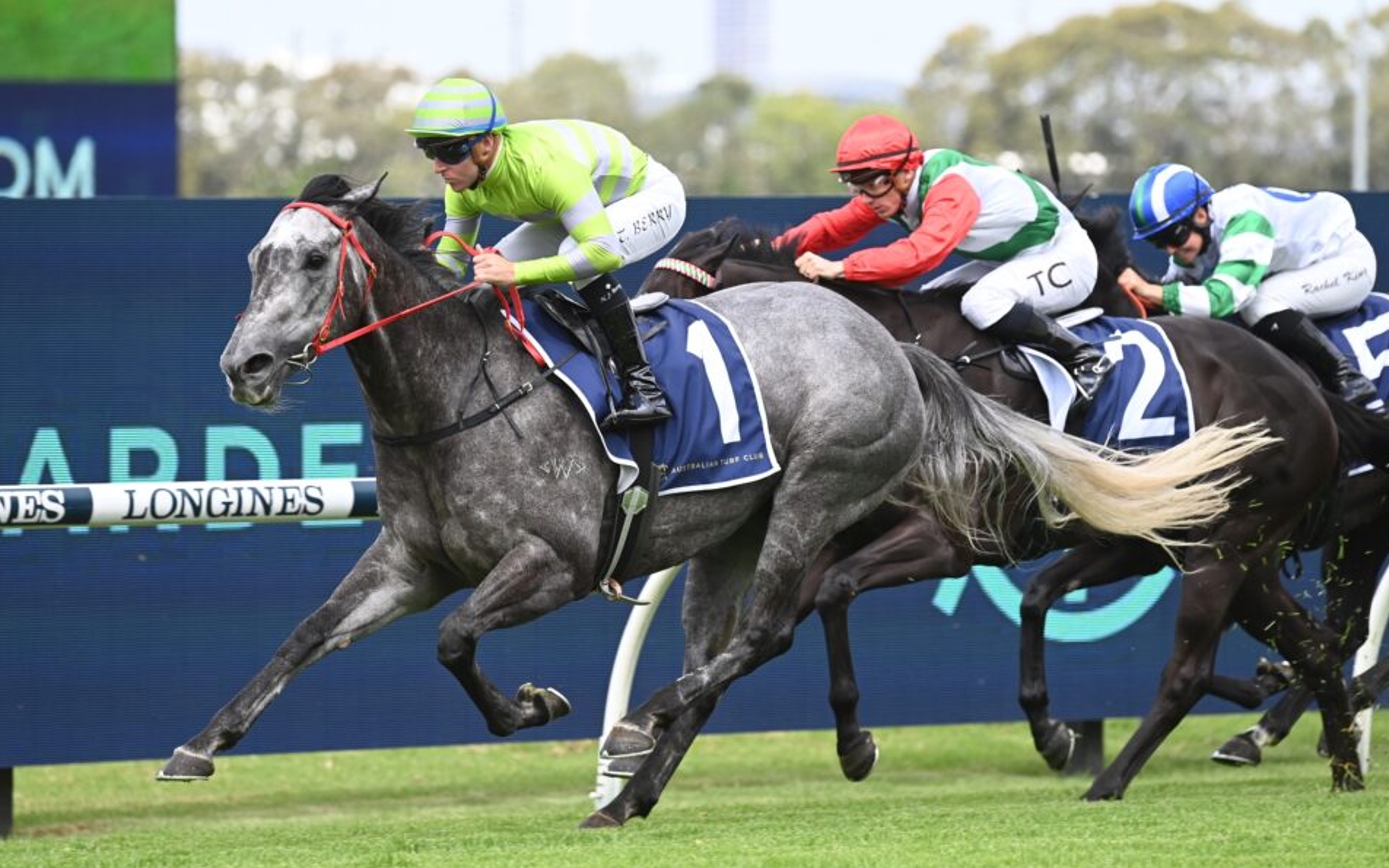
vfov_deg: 3.9
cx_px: 661
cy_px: 450
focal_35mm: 340
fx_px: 12871
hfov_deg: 6.2
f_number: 5.6
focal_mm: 310
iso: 900
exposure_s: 1/1600
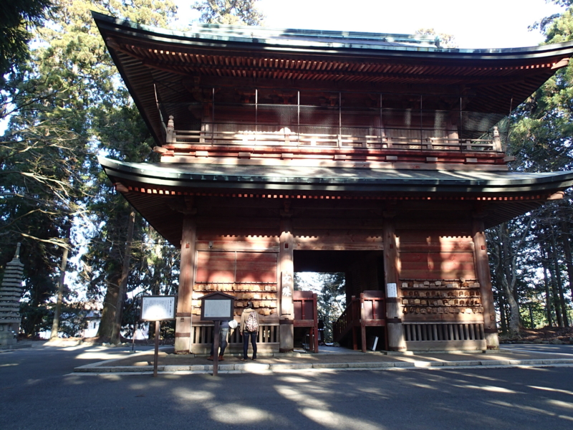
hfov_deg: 69.4
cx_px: 286
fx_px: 414
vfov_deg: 54.9
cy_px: 215
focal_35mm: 25
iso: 100
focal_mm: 4.5
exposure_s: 1/100
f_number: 2.8
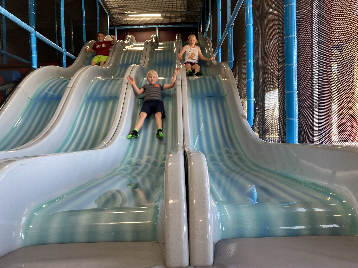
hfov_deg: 67.3
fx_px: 269
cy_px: 134
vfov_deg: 53.1
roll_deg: +0.8
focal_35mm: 26
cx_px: 179
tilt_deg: -2.6
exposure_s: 1/120
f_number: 1.8
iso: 100
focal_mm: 4.25
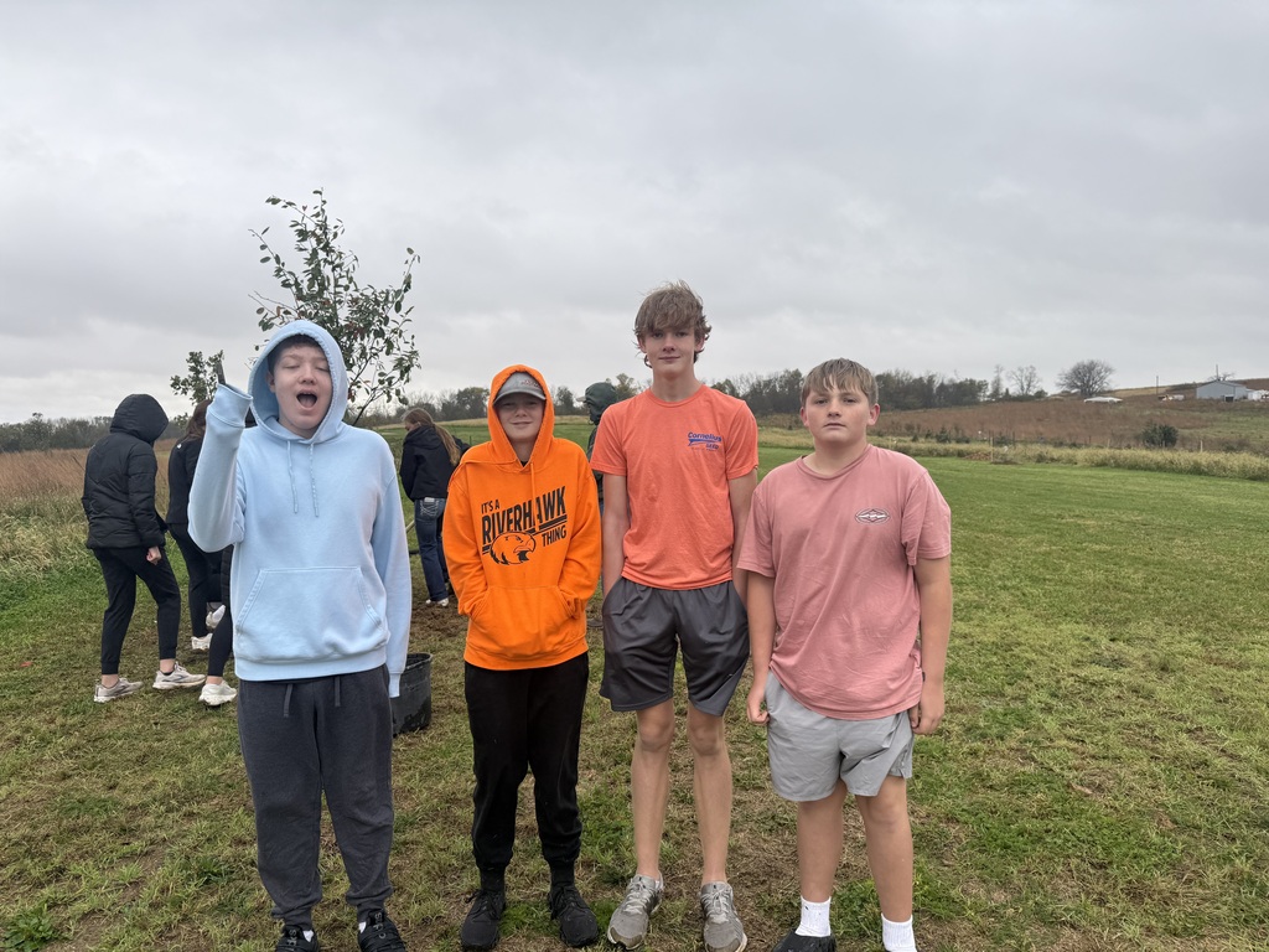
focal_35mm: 24
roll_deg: +2.7
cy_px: 476
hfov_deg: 71.6
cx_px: 634
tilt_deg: -3.8
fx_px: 880
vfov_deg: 56.8
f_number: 1.78
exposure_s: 1/735
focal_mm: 6.76
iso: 80
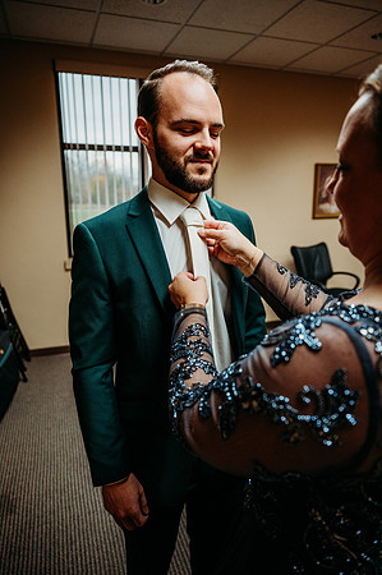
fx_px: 383
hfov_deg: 53.0
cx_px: 191
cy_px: 288
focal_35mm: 24
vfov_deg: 73.8
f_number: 2.8
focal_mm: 24
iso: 2000
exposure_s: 1/320
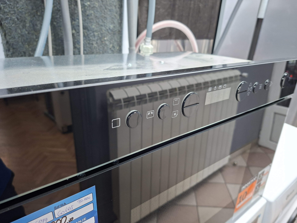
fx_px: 197
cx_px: 148
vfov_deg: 58.9
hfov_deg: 73.9
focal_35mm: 23
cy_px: 112
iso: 320
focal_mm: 5.54
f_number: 1.8
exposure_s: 1/25
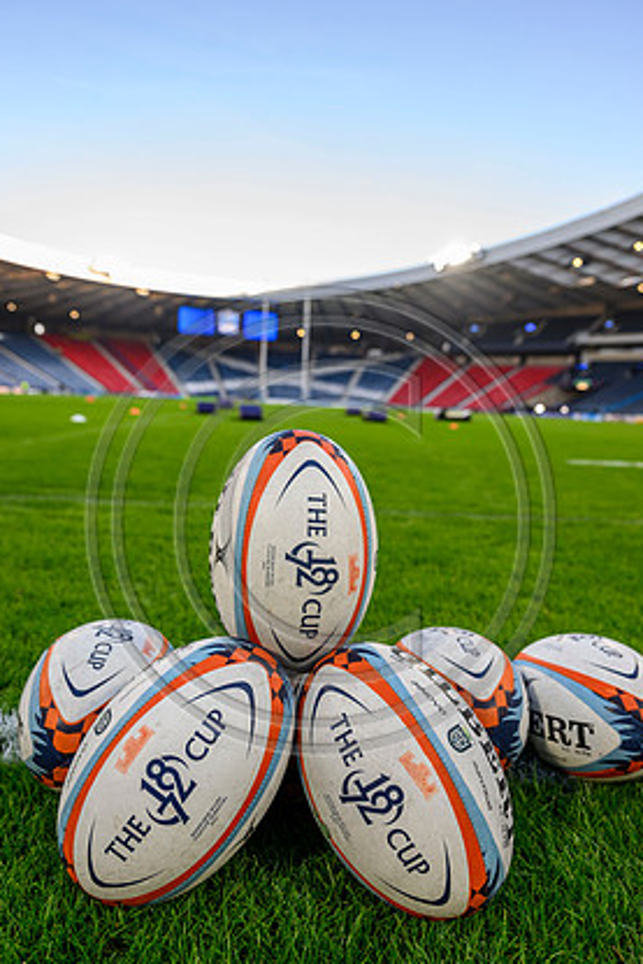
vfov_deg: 69.3
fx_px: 696
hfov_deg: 49.6
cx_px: 320
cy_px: 520
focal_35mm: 26
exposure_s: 1/500
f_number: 3.5
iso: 500
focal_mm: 24
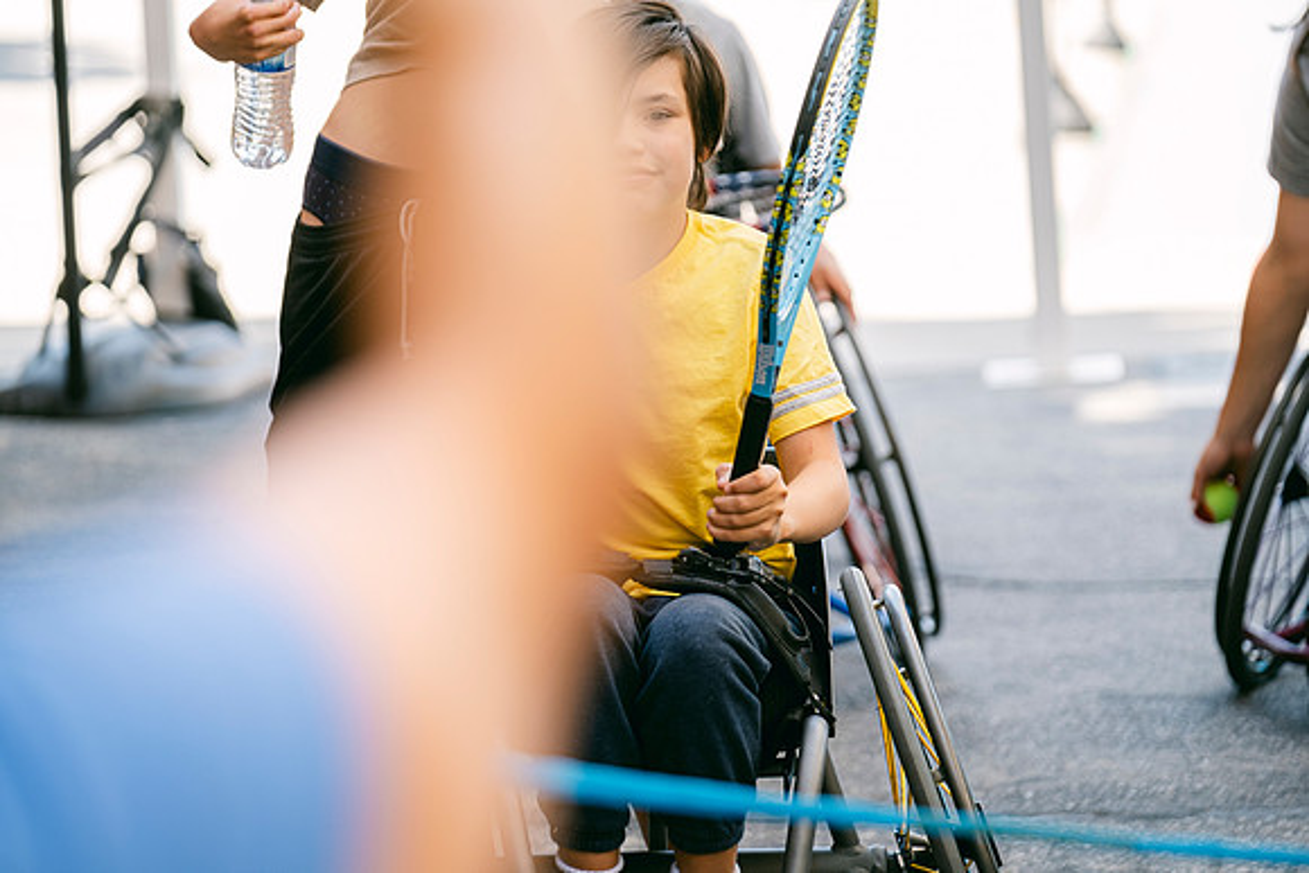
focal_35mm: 159
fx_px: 5782
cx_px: 654
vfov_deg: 8.6
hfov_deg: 12.9
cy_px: 436
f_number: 2.8
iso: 160
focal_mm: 106
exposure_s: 1/210
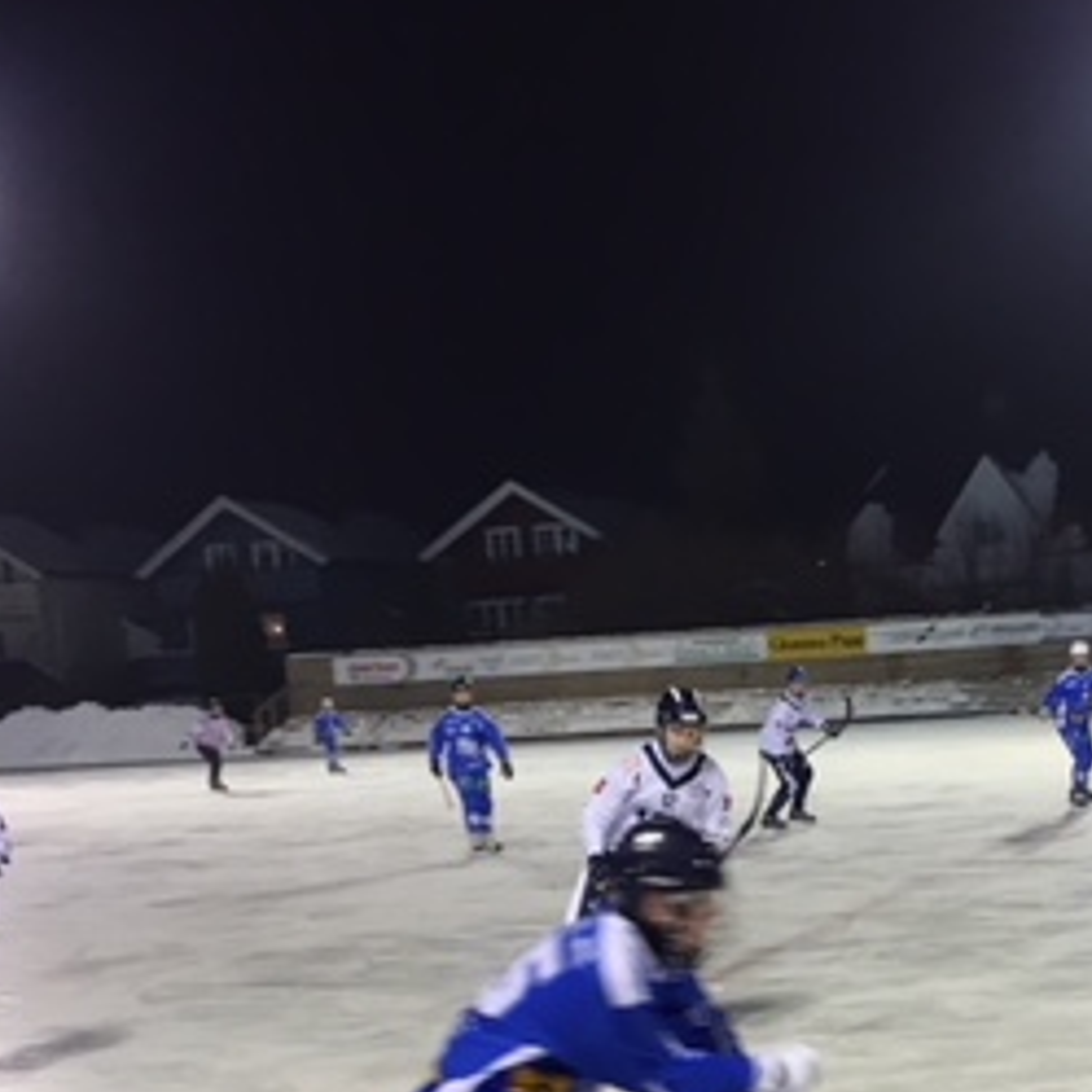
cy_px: 1013
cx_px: 934
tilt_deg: -5.9
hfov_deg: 25.5
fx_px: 2356
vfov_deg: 25.2
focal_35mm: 66
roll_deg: +1.5
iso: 40
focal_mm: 4.15
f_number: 2.2
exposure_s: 1/33
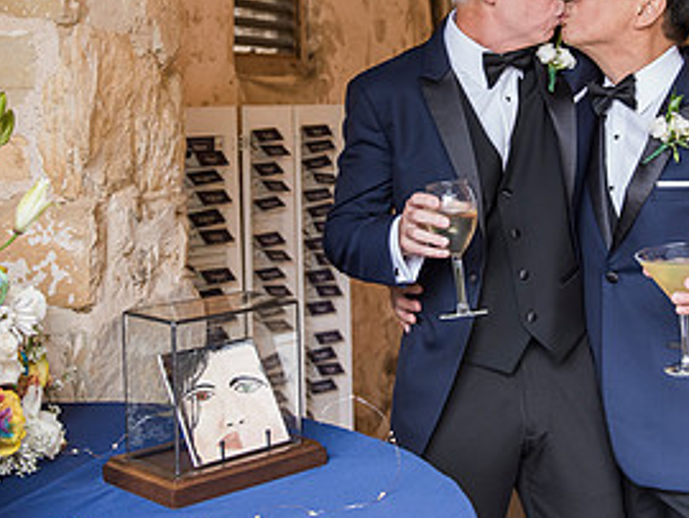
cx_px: 462
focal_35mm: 66
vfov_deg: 22.0
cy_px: 108
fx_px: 1315
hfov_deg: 29.2
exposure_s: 1/160
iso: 800
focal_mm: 32
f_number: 2.8
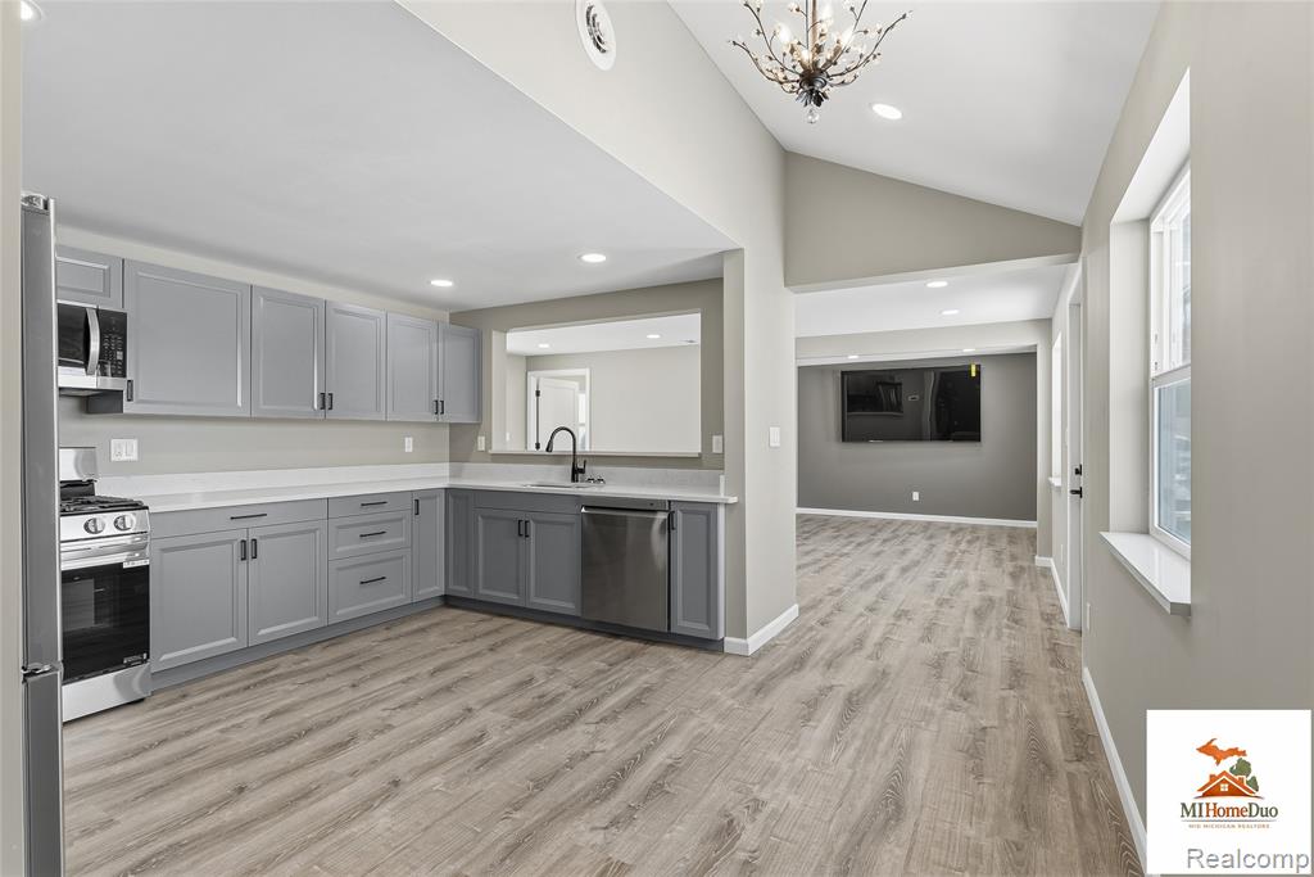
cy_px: 438
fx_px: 657
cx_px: 657
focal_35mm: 18
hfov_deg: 90.0
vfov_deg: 67.4
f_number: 8
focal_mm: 18
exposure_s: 1/160
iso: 250
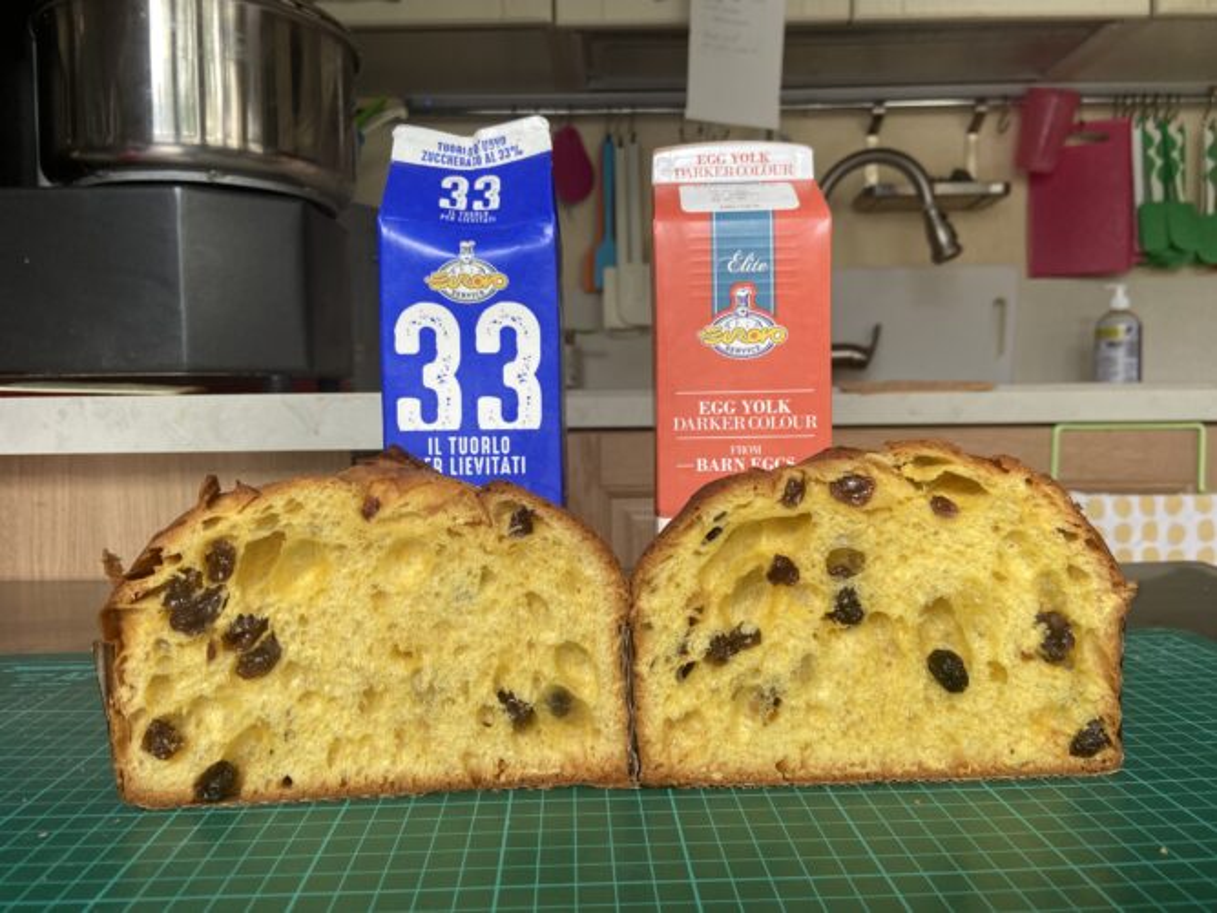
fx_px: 914
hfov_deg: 67.3
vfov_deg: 53.0
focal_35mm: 26
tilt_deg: -2.3
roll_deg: -0.3
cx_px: 608
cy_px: 456
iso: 100
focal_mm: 4.25
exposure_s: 1/121
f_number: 1.8
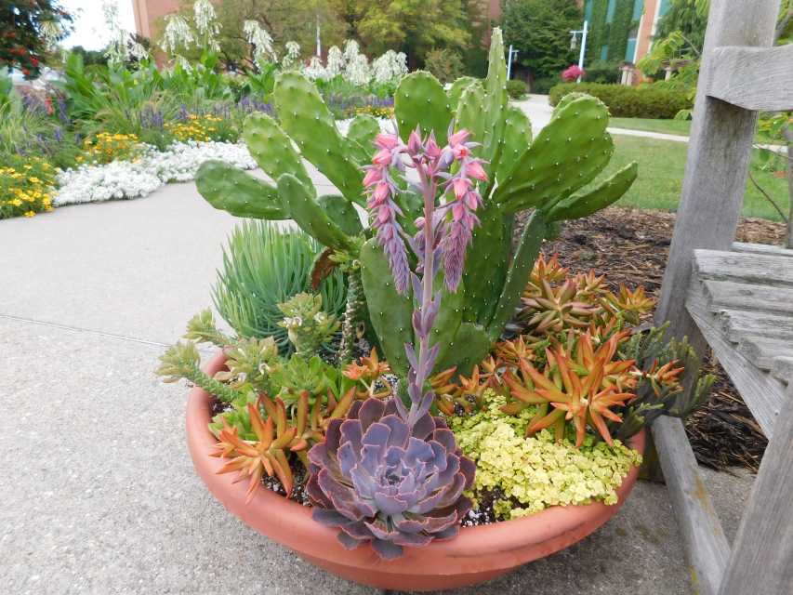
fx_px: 527
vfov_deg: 58.9
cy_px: 298
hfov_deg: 73.9
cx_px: 396
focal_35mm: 23
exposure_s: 1/100
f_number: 3
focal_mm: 4
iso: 125
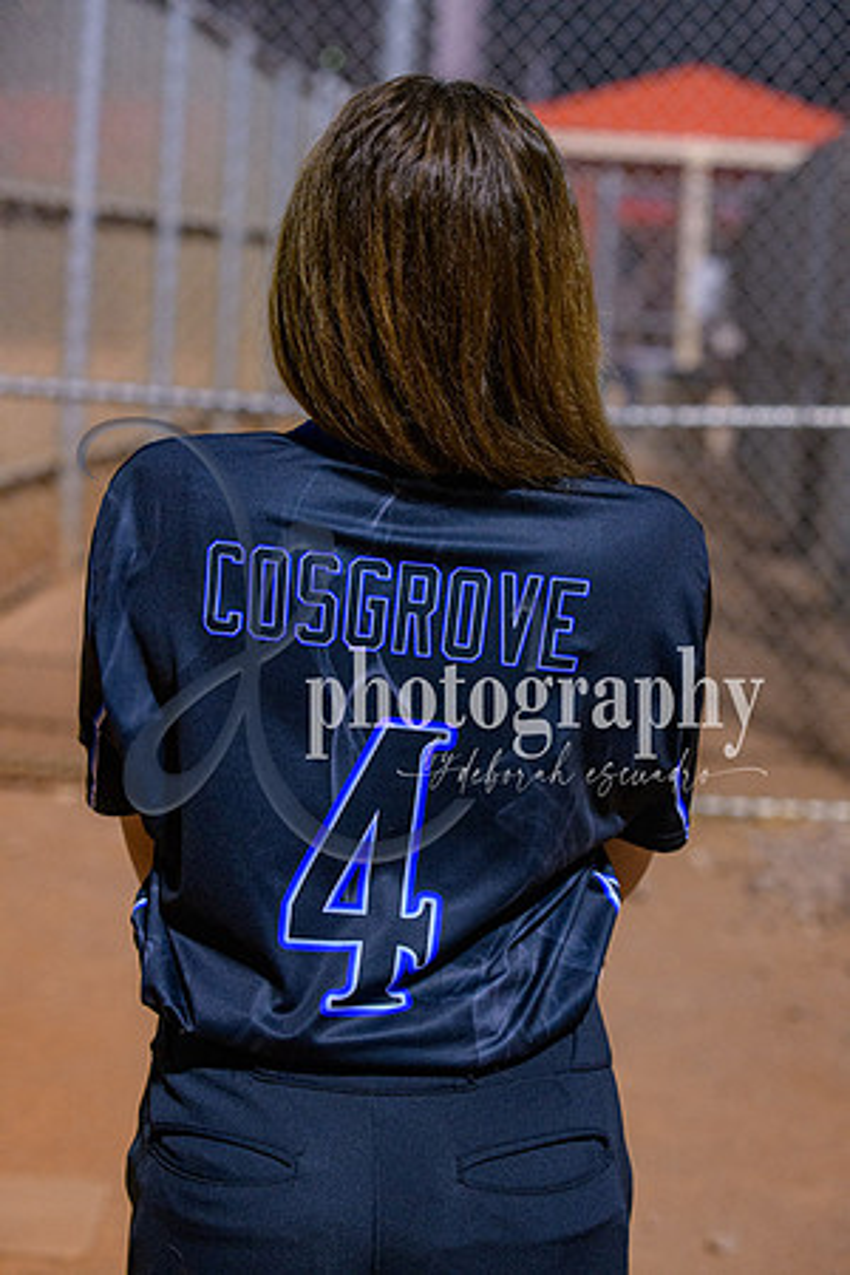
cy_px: 638
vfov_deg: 28.8
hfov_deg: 19.5
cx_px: 425
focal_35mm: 70
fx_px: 2479
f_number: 5
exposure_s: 1/250
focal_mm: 70
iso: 4000
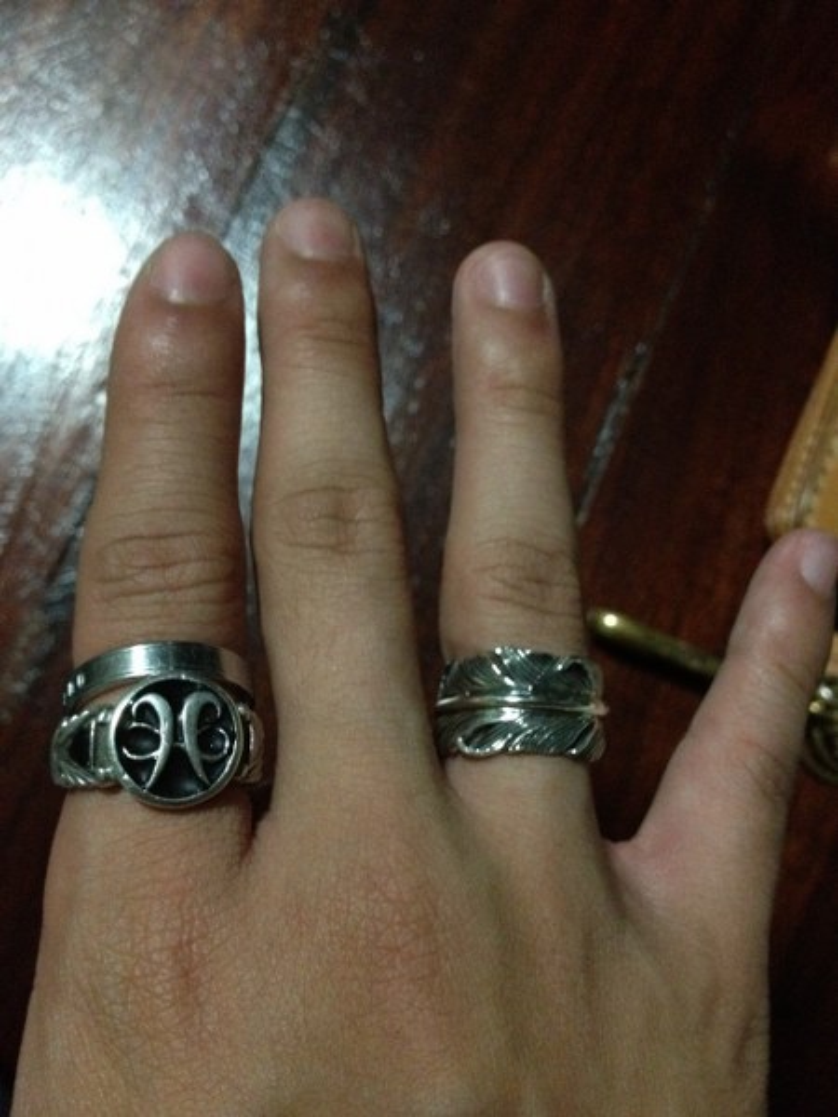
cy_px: 558
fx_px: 1130
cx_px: 419
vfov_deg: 52.6
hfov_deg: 40.7
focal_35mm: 35
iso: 640
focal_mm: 4.28
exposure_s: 1/15
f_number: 2.4
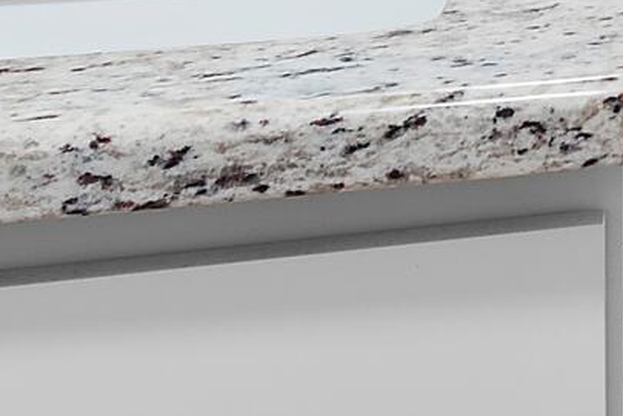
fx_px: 1921
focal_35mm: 111
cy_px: -364
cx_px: 1286
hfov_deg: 14.8
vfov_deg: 11.4
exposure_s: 1.3
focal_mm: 10
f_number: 4.5
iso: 100
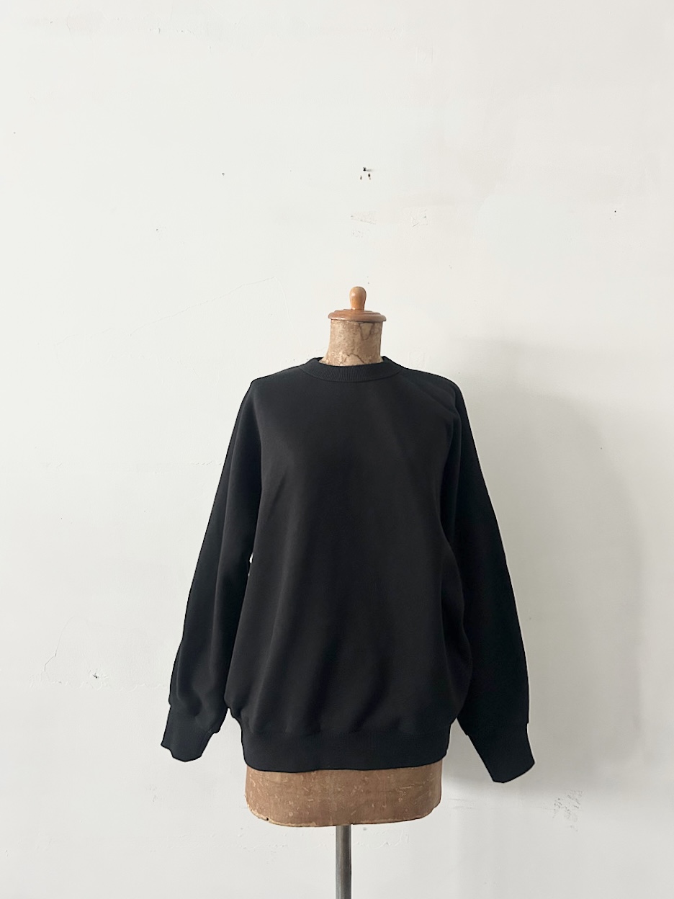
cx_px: 337
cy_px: 450
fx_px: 675
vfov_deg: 67.3
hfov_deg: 53.1
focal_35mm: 26
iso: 250
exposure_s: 1/60
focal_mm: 5.7
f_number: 1.5
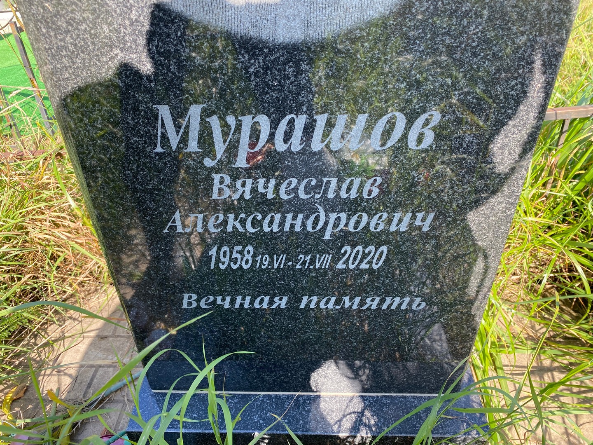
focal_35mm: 26
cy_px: 222
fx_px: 445
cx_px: 296
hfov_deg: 67.3
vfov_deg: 53.1
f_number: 1.8
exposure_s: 1/289
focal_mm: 4.25
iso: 32
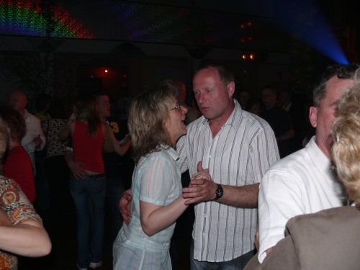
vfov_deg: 40.7
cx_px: 180
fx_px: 364
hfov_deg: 52.6
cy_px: 135
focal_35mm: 35
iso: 100
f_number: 2.8
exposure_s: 1/30
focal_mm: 7.4
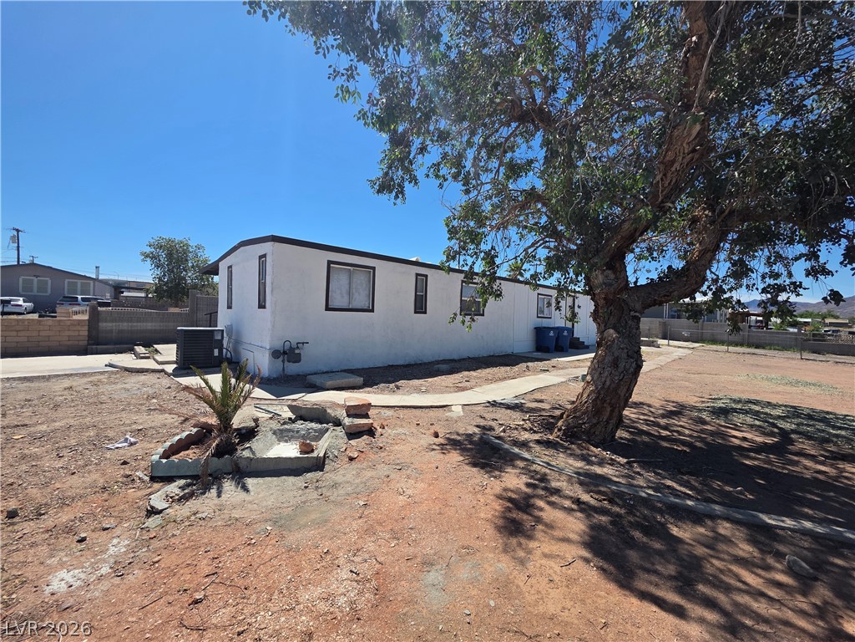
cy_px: 321
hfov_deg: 106.2
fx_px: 321
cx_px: 428
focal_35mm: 13
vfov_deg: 89.9
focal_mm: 2.2
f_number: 1.9
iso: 40
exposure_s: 1/2404
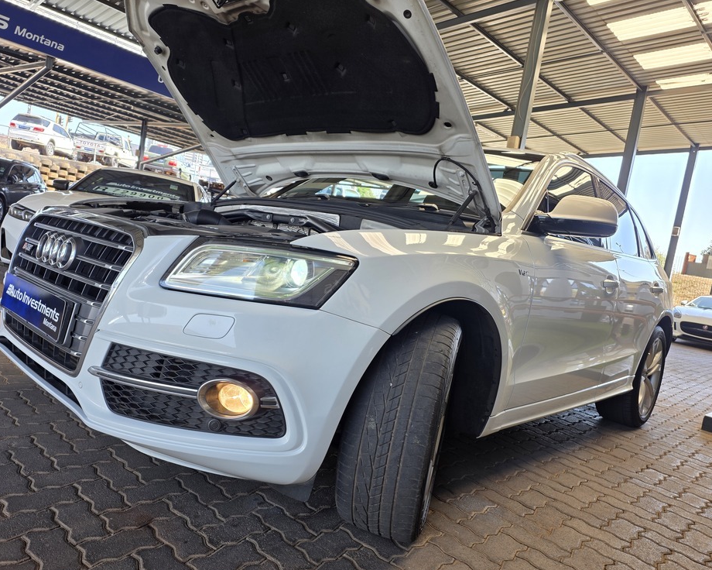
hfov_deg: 67.9
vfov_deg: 56.8
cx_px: 317
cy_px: 294
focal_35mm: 25
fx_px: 527
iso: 16
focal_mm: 6.25
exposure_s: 1/61.3
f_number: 1.7
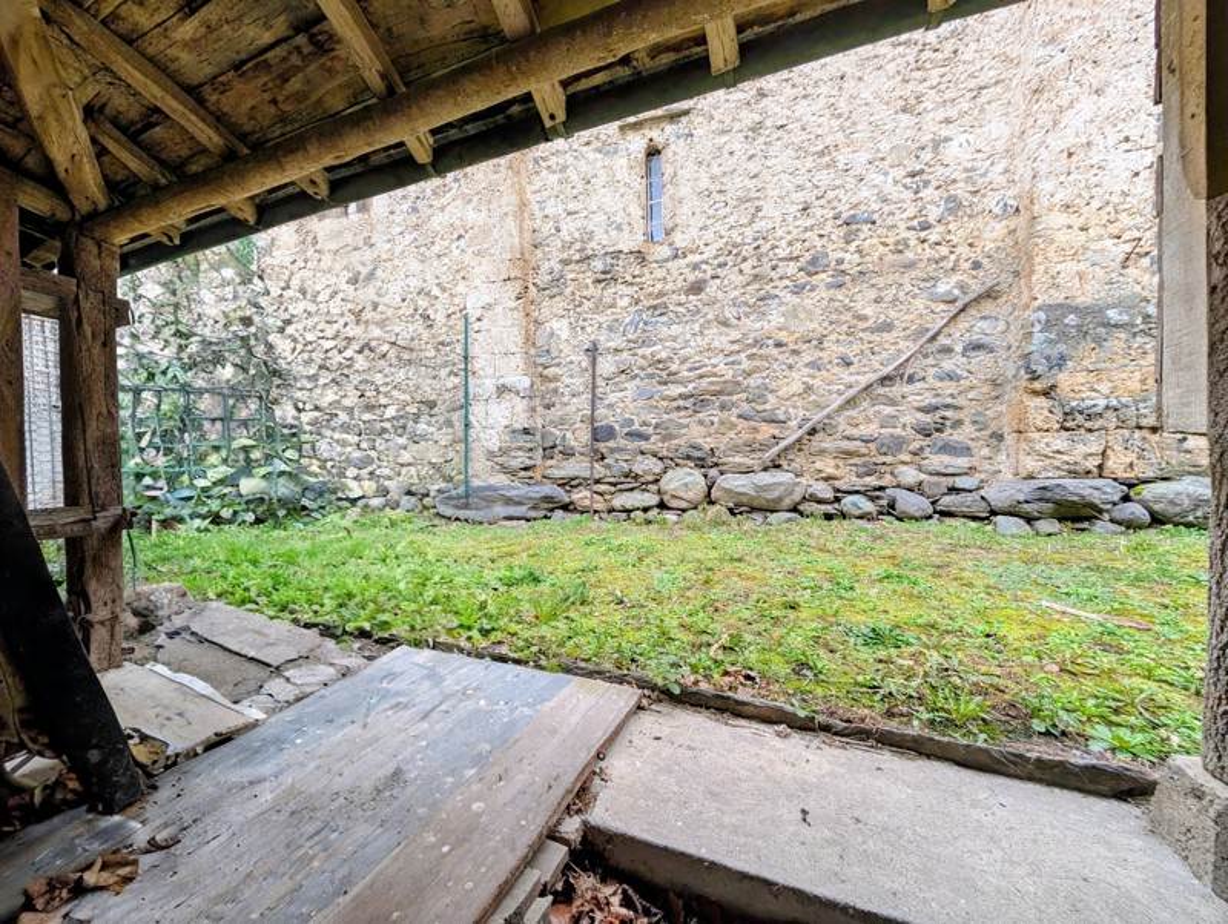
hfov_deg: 110.5
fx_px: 426
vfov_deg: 94.6
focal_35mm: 12
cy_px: 462
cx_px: 614
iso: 131
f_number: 1.7
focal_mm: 2.02
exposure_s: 1/169
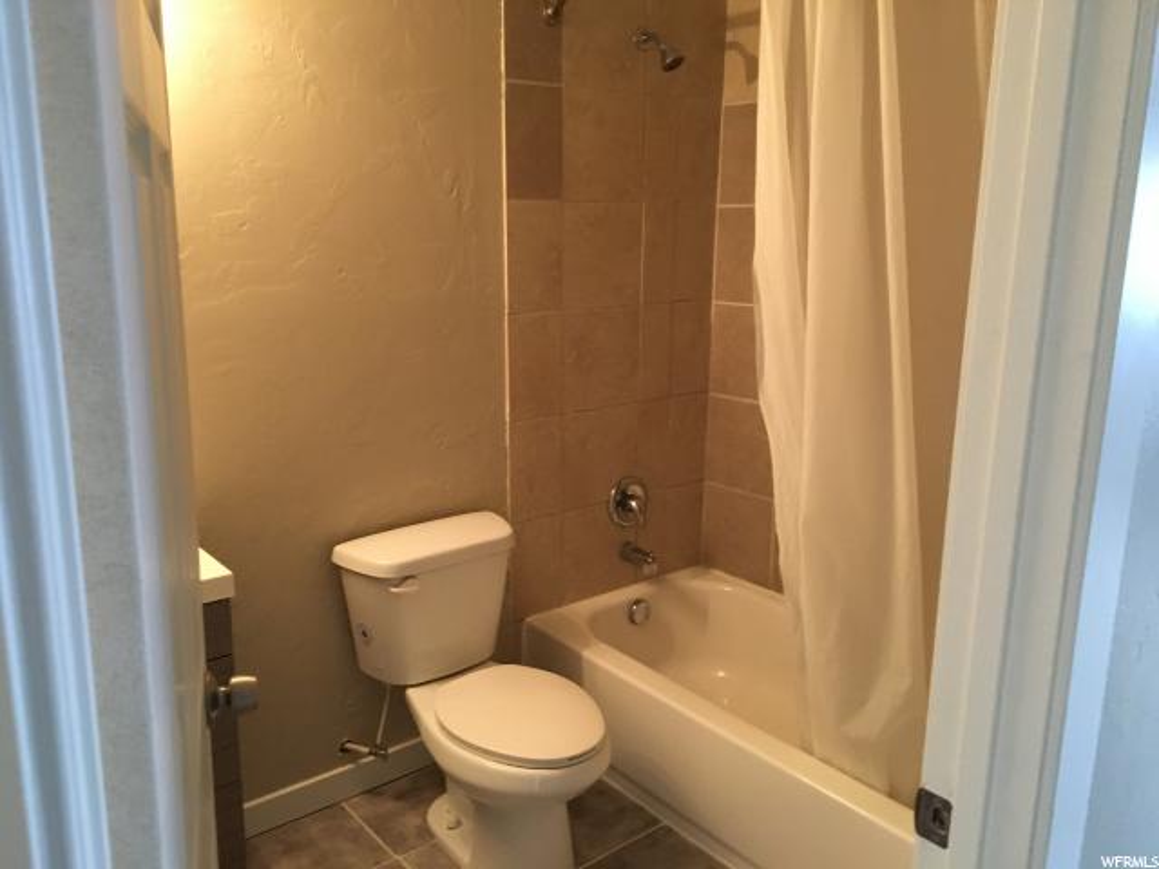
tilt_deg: -12.9
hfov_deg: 61.7
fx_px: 971
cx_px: 580
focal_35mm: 29
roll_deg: -0.3
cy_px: 434
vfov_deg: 48.2
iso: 200
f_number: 2.2
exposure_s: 1/30
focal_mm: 4.15
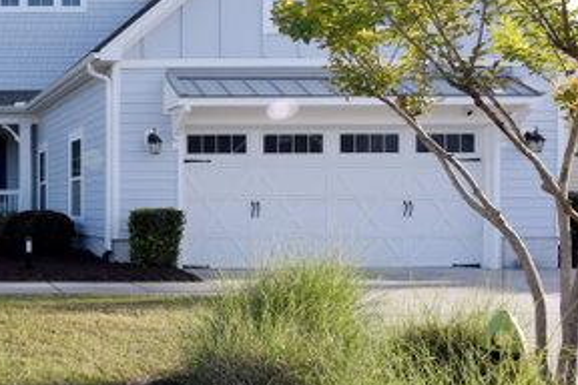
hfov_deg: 37.1
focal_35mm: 40
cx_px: -112
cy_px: 207
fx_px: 642
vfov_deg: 33.4
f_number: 8
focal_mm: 16
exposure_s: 1/200
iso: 250
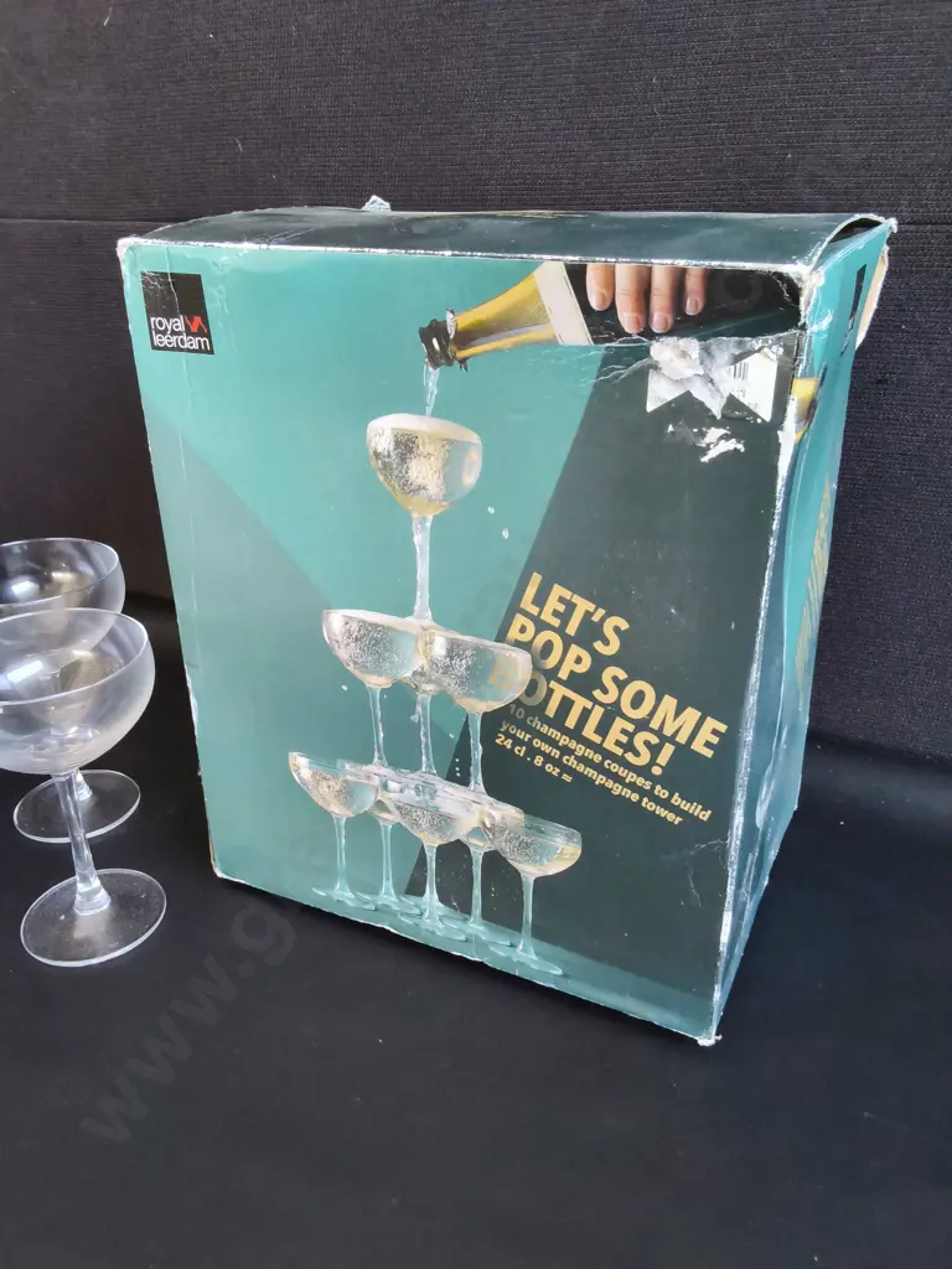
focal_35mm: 27
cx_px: 476
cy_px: 634
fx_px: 990
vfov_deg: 65.3
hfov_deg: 51.4
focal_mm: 2.87
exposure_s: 1/50
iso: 320
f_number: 2
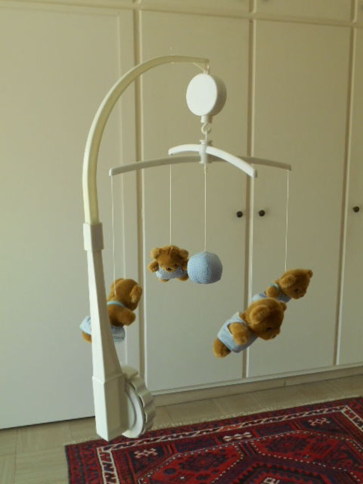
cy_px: 242
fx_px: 489
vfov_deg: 52.6
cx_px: 182
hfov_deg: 40.7
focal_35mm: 35
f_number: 3.7
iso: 220
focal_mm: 6.3
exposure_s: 1/30
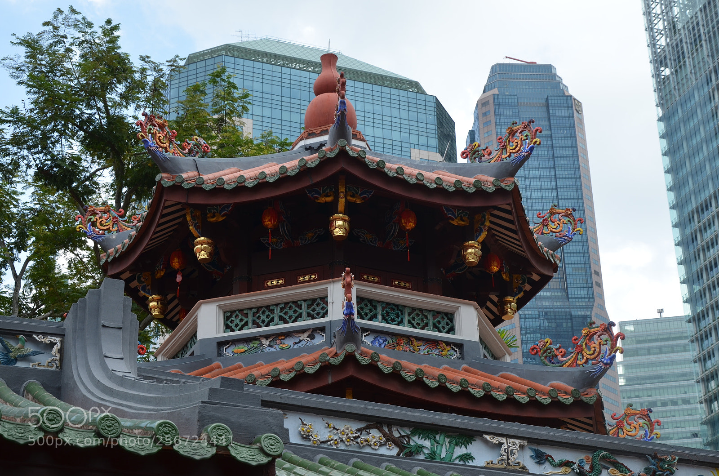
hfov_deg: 29.9
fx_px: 1345
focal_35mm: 68
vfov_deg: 20.1
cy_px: 238
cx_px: 360
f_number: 8
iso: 180
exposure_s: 1/250
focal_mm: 45
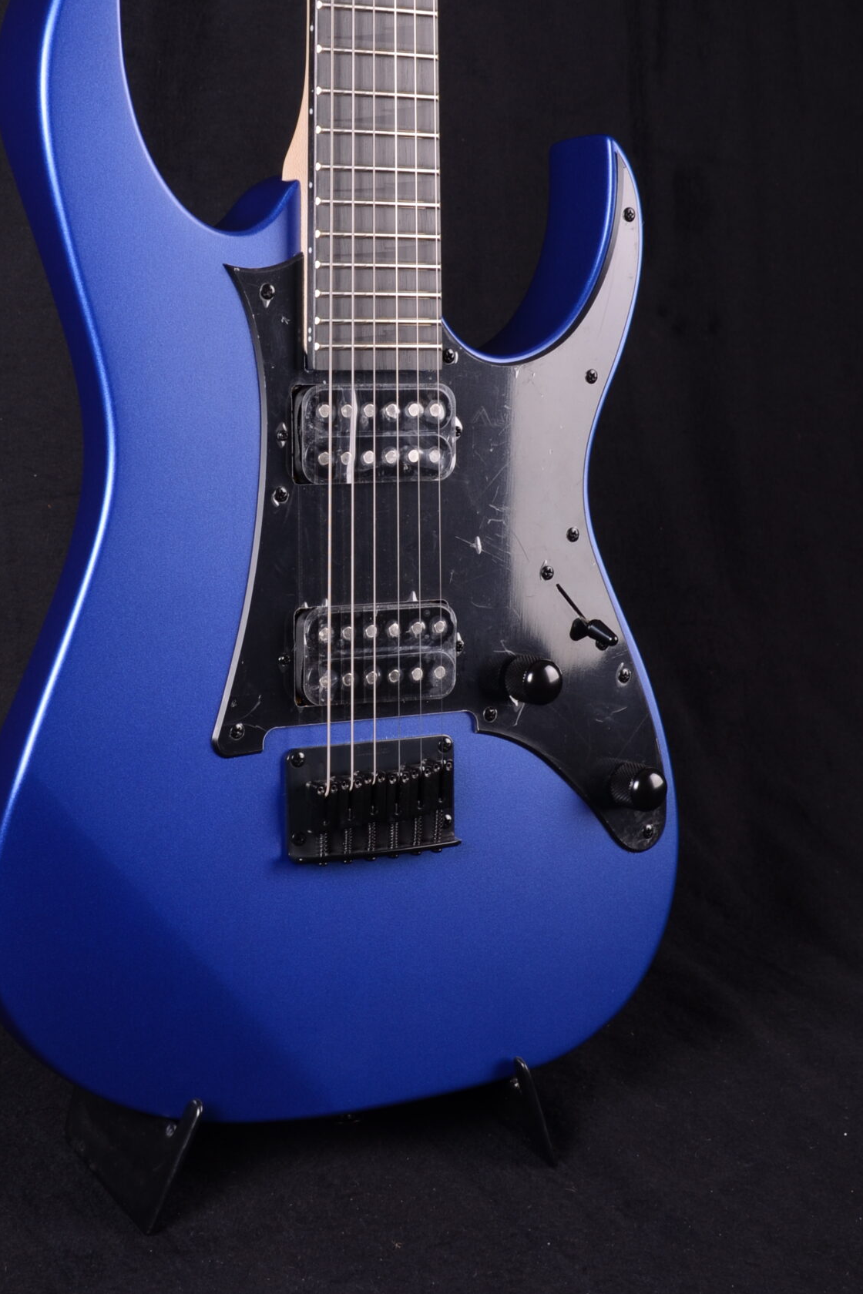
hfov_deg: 18.7
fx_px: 2625
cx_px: 356
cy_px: 559
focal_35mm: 73
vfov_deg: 27.7
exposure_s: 1/200
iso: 200
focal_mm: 32
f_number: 11
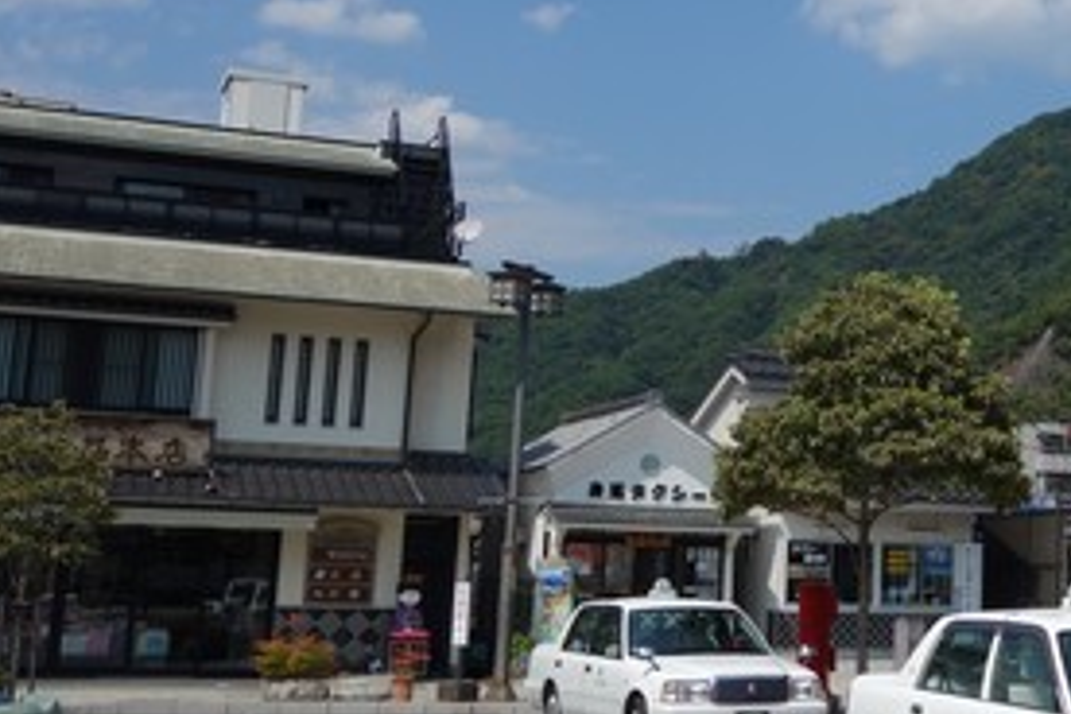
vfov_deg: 20.8
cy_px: 200
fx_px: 1934
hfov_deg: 29.7
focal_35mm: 65
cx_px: 955
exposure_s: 1/800
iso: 125
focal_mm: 10.4
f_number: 5.6
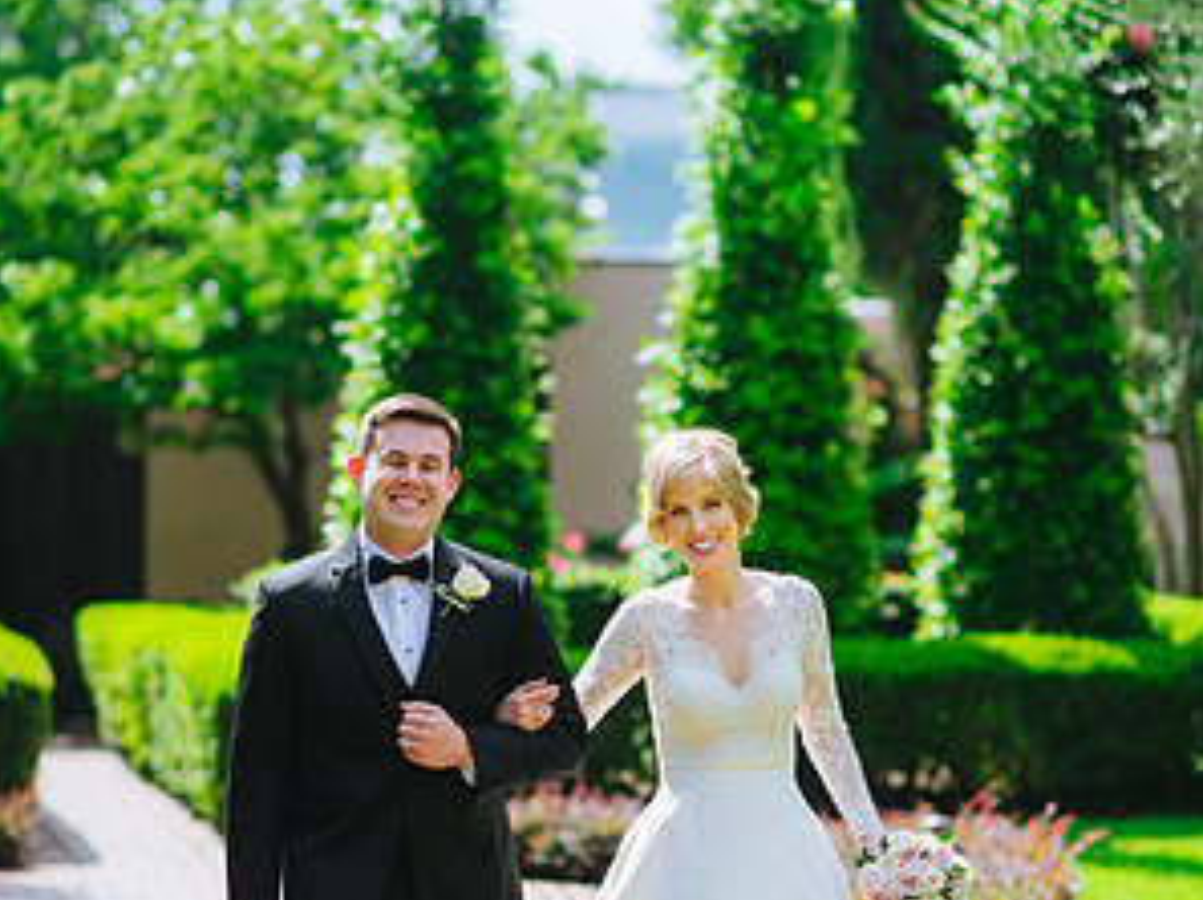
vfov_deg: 11.9
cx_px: 599
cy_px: 645
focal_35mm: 124
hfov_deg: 15.9
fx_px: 4304
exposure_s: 1/2500
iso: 100
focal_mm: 85
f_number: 2
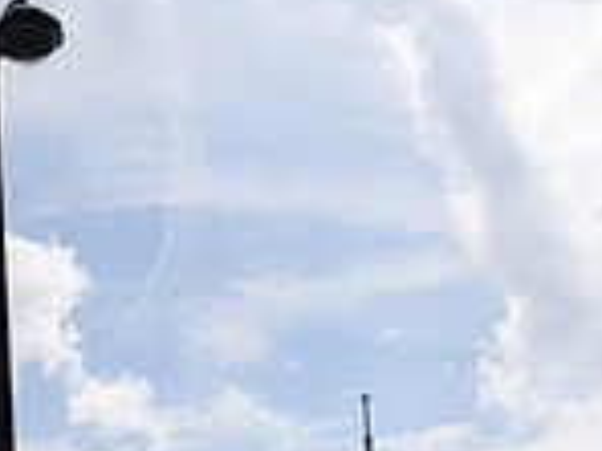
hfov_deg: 11.5
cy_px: 628
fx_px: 2956
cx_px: 578
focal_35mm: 170
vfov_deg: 8.6
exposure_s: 1/640
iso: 64
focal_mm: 45
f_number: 6.3
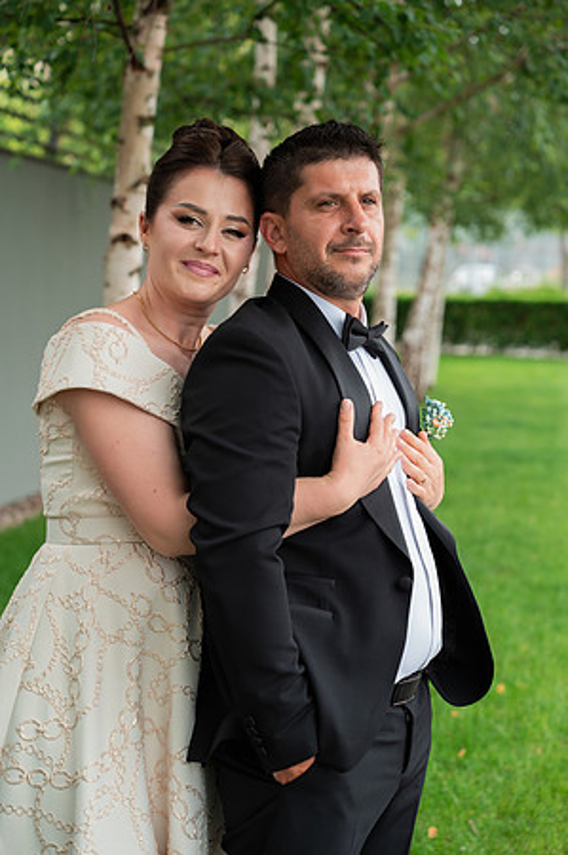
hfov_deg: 18.1
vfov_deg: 27.0
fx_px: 1779
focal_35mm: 75
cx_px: 284
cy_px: 428
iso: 200
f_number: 4
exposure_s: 1/250
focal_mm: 75
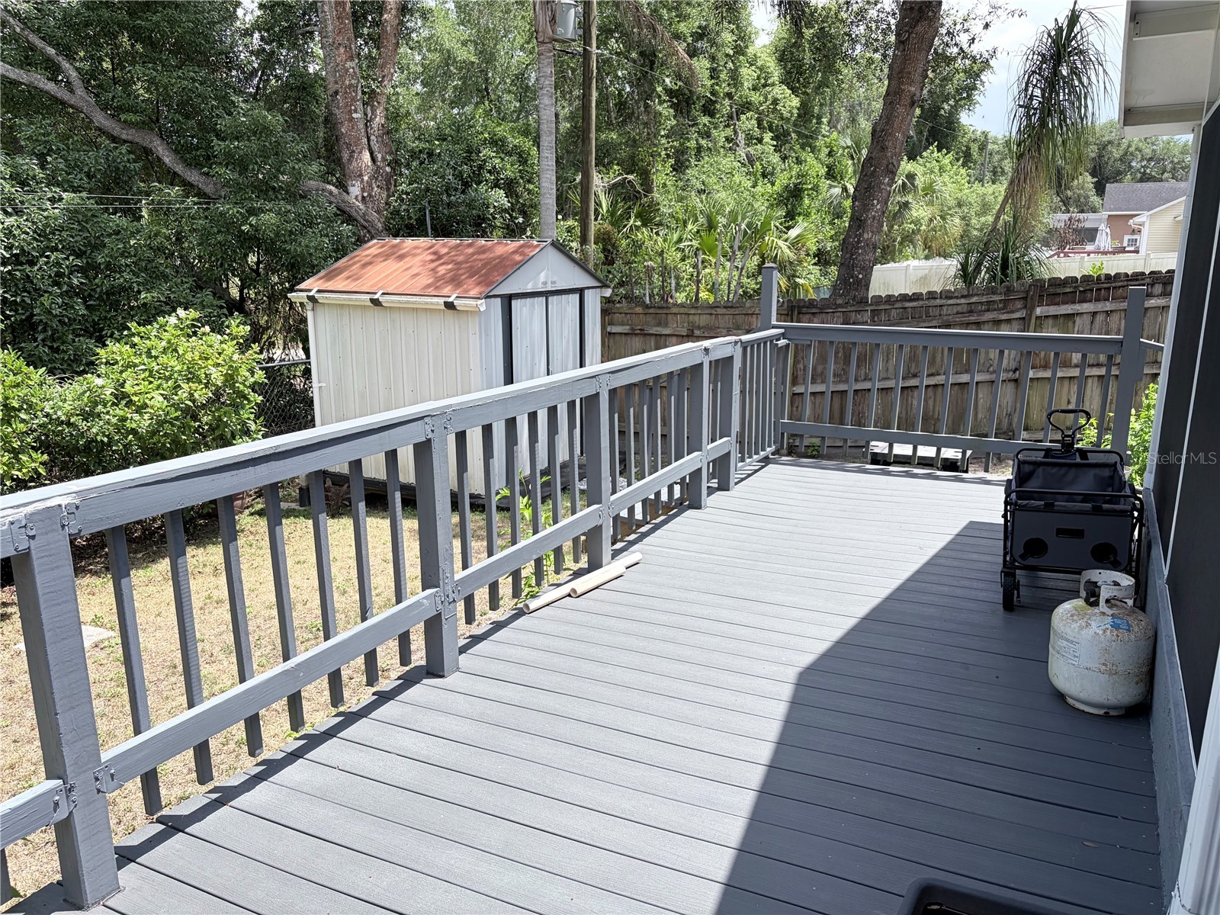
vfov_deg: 53.1
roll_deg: +1.0
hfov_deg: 67.3
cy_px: 458
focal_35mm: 26
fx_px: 916
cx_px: 610
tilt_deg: -11.7
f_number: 1.6
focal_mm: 5.96
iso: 50
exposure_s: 1/1626
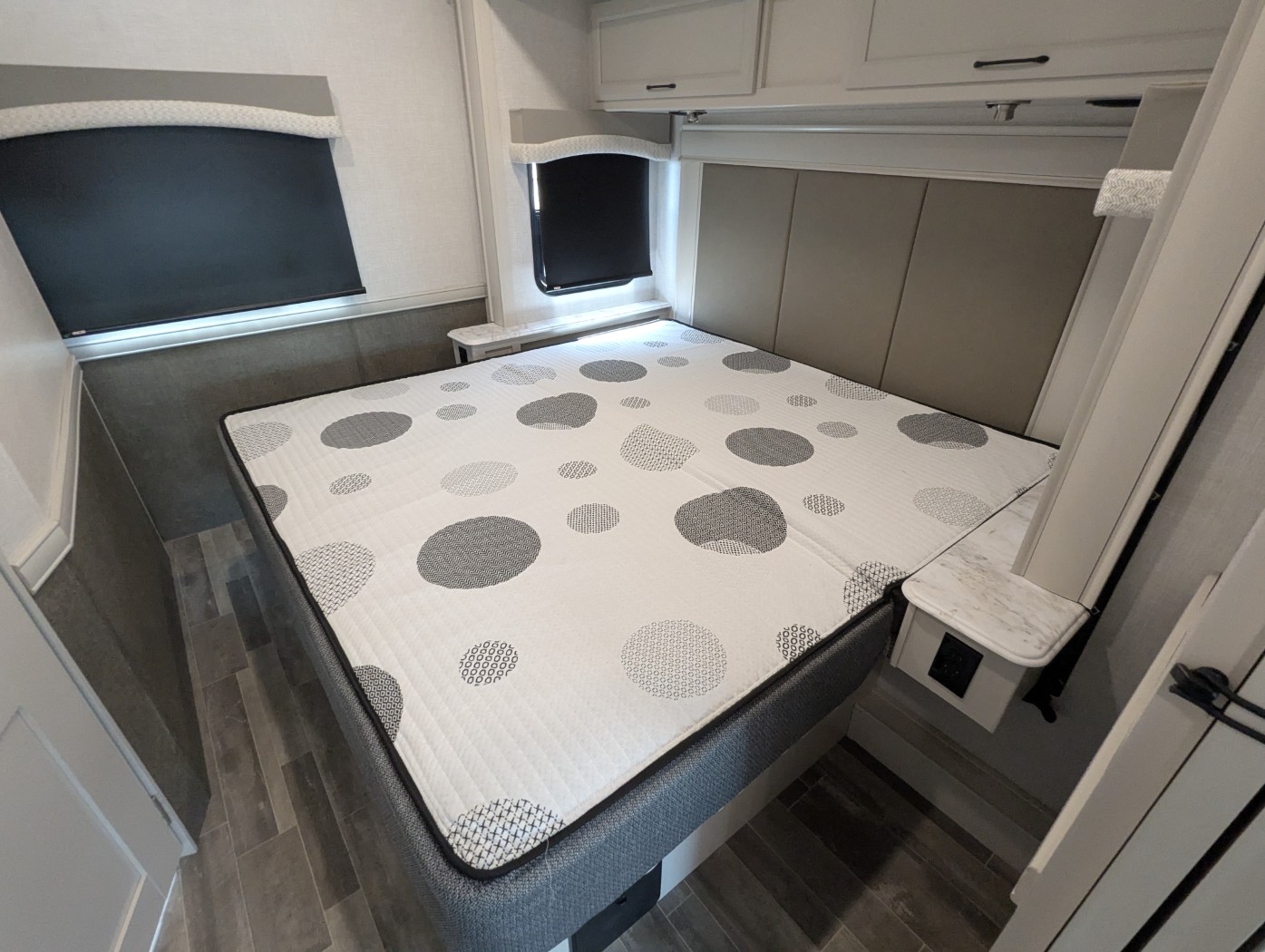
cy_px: 476
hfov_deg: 94.4
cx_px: 632
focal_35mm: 16
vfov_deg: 78.2
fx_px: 585
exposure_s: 1/67.3
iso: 497
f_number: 2.2
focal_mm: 2.35
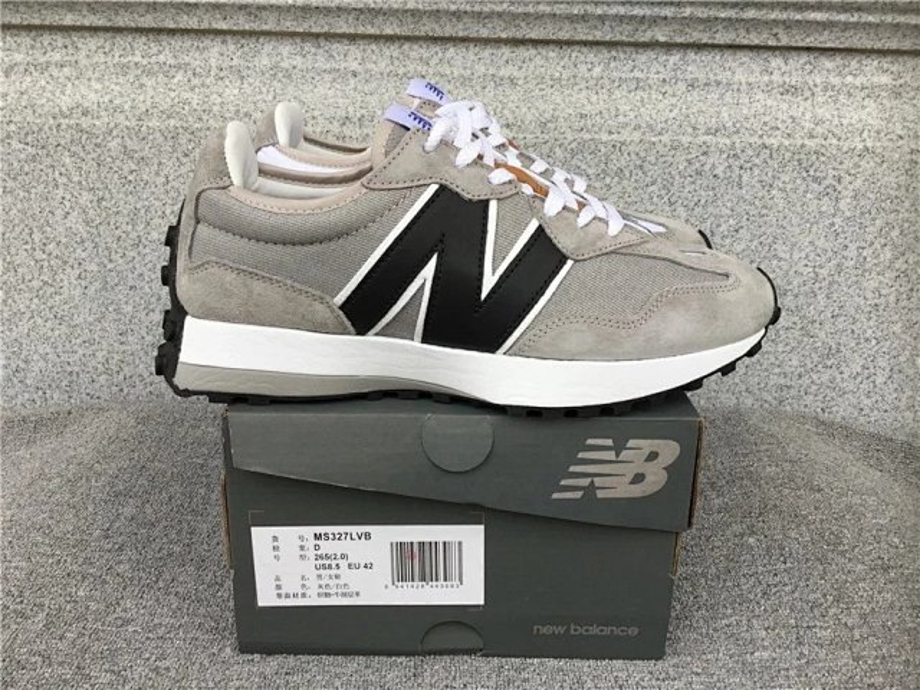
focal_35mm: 31
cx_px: 460
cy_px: 345
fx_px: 824
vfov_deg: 45.4
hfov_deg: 58.4
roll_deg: -1.2
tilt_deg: -17.1
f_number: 2.4
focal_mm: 3.3
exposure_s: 1/100
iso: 25
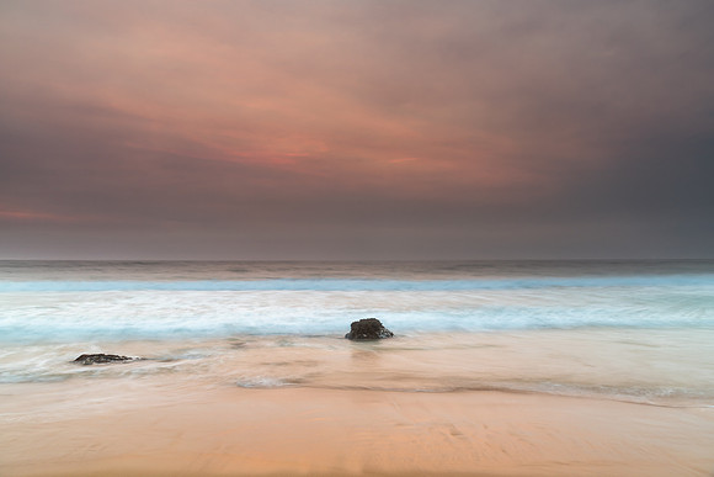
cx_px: 357
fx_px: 572
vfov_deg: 45.2
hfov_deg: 64.0
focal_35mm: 29
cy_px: 238
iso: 125
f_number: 8
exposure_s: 2
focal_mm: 28
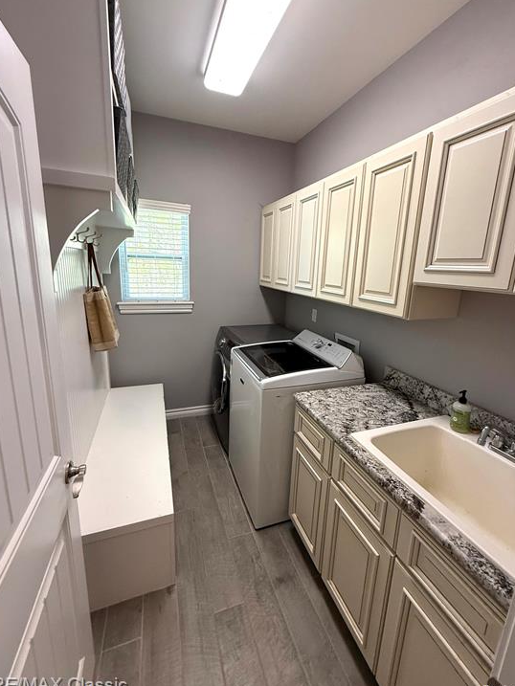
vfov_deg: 98.1
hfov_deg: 81.7
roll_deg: -3.4
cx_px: 264
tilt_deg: -12.9
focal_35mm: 15
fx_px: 297
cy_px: 331
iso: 250
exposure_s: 1/120
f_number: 2.2
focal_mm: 2.22
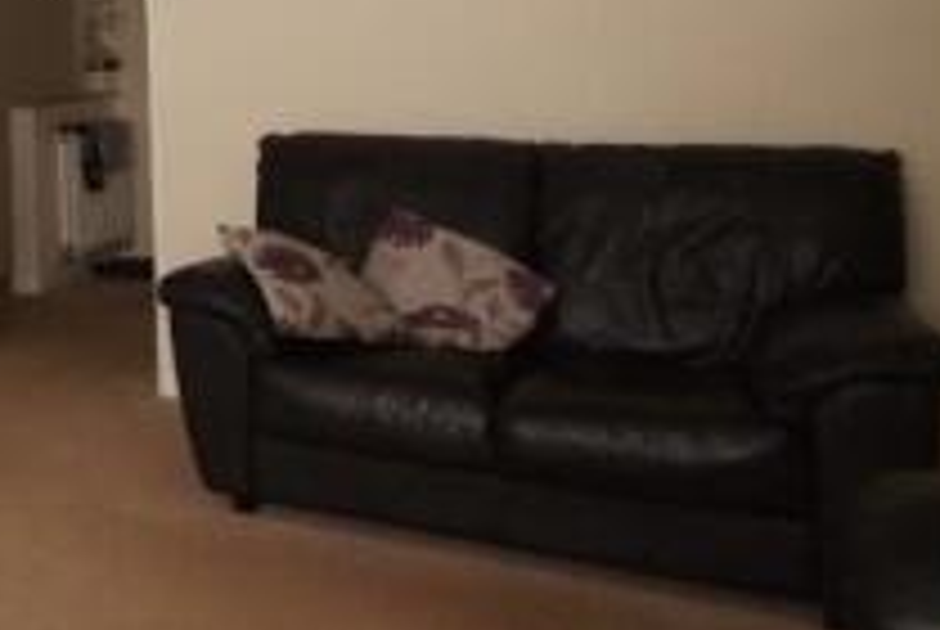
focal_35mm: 47
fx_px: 1229
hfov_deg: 33.9
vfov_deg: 27.2
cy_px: 11
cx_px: -184
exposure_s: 1/160
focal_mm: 10
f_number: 4
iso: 640
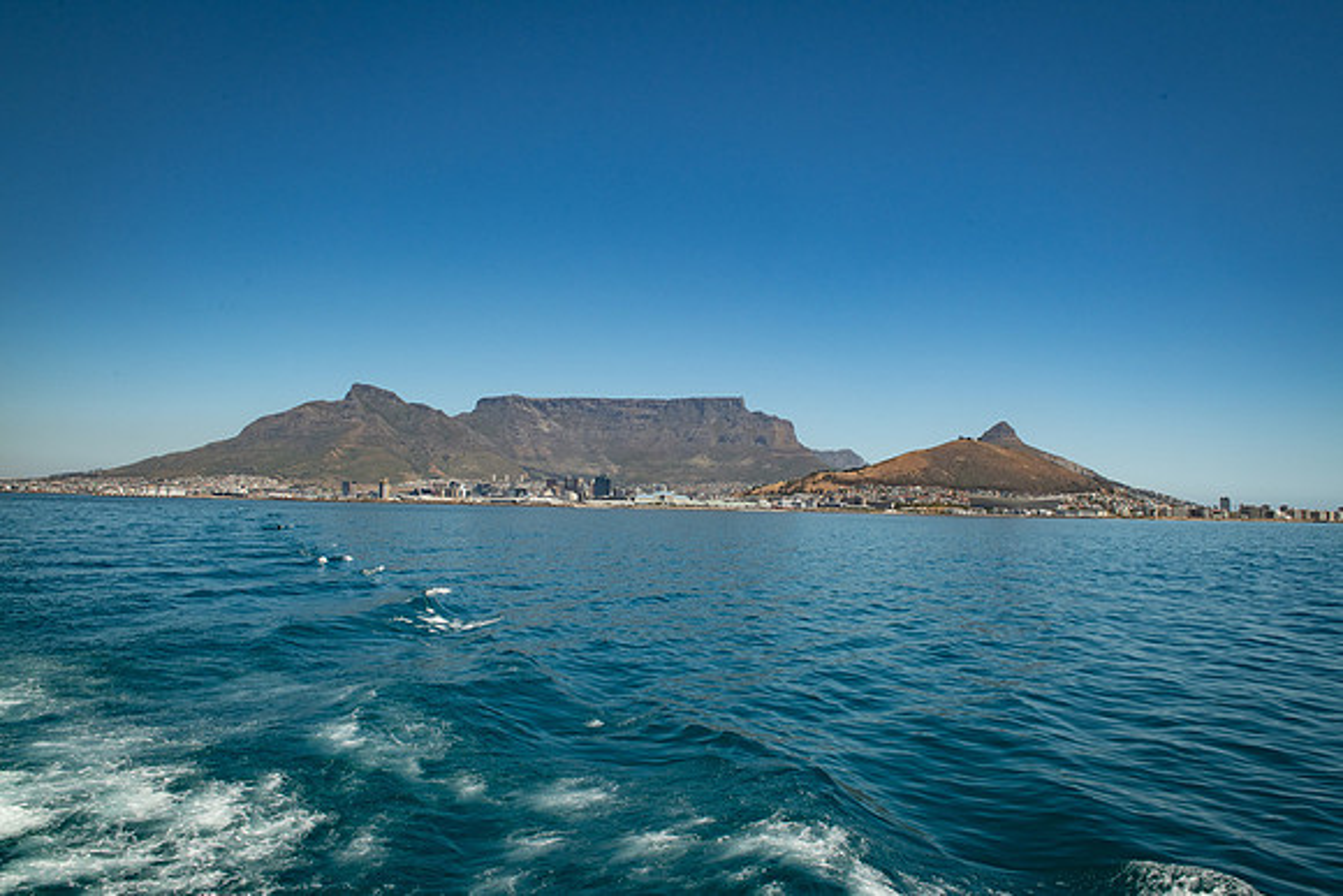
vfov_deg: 53.2
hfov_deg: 73.7
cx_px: 672
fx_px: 896
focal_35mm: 24
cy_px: 448
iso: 180
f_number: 11
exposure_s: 1/500
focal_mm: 24
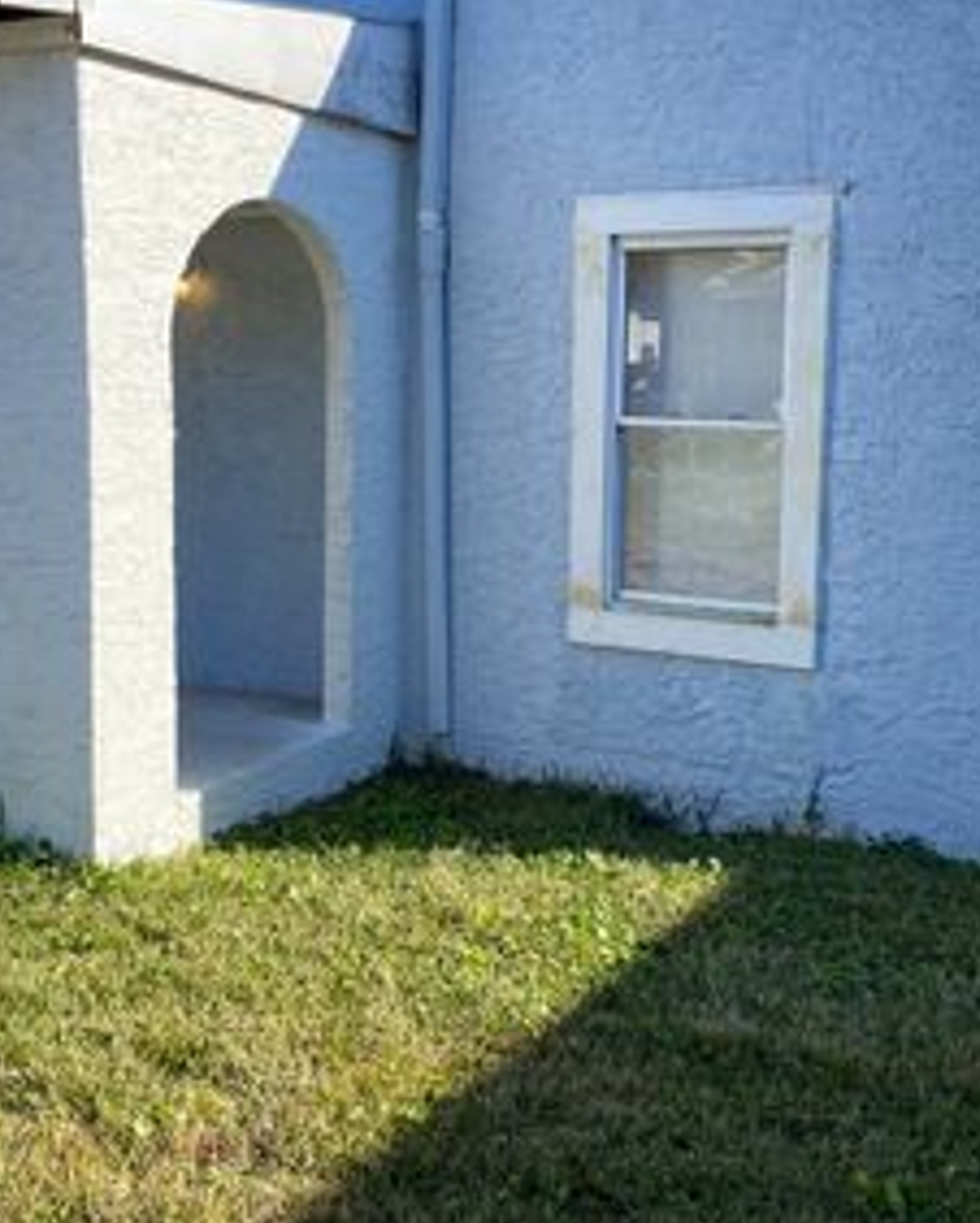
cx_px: 425
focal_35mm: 45
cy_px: 527
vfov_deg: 41.0
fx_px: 1630
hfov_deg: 33.4
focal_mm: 4.25
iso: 32
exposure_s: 1/1346
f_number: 1.8
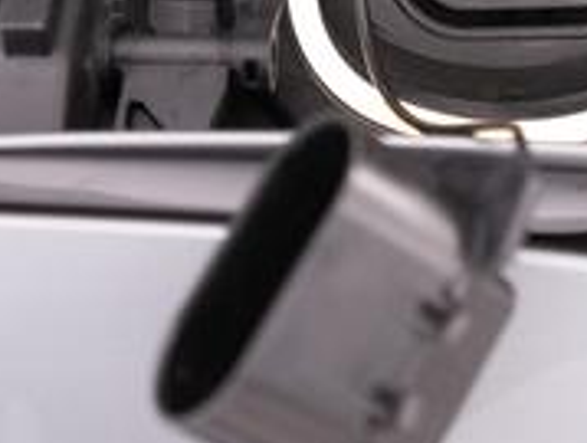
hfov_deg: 20.2
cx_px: 472
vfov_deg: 14.9
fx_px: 1631
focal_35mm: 96
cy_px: -95
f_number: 2.8
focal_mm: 28
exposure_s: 1/30
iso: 1000
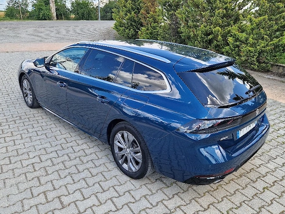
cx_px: 146
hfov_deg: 63.4
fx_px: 231
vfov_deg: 49.7
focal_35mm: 28
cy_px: 95
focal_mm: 5.4
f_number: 1.8
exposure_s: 1/233
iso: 50
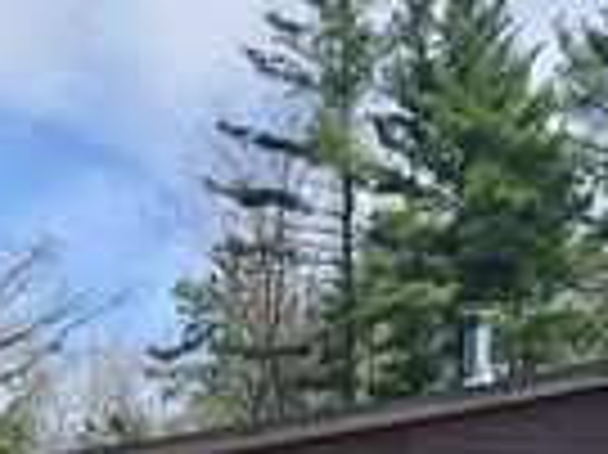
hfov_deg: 22.9
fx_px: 1492
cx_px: 437
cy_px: 663
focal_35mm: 85
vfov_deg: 16.0
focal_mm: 5.4
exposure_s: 1/963
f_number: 1.8
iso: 25
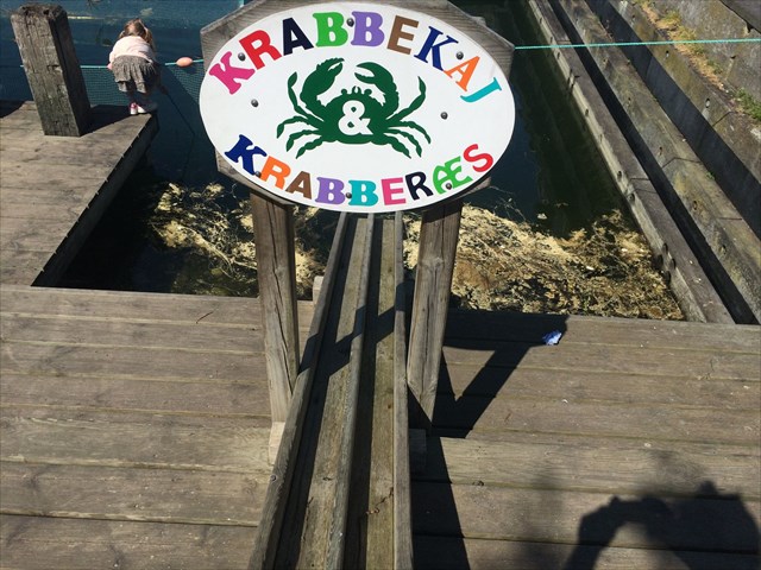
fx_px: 638
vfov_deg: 48.2
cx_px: 380
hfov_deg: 61.7
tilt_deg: -39.3
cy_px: 285
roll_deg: -3.3
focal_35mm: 29
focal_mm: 4.15
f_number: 2.2
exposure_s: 1/3731
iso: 32
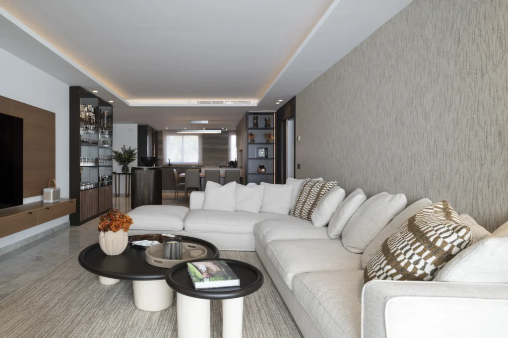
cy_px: 169
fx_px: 282
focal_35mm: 20
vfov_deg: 61.8
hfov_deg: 84.0
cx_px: 254
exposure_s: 1/3
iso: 100
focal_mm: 20
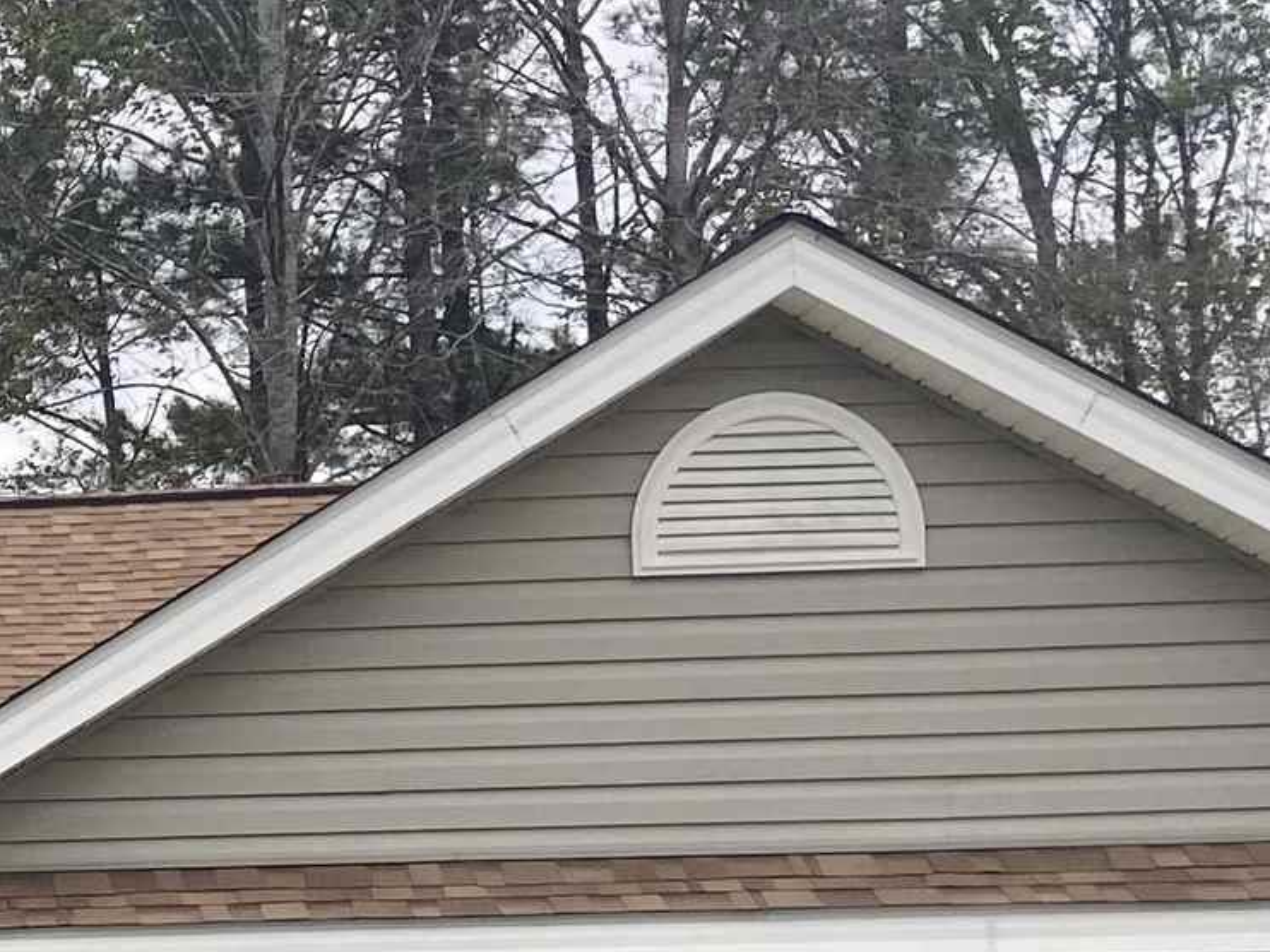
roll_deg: +0.8
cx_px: -714
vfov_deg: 12.4
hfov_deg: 15.5
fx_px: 4254
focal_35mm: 116
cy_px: 1202
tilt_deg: +2.7
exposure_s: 1/857
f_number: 1.8
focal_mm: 3.99
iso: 20
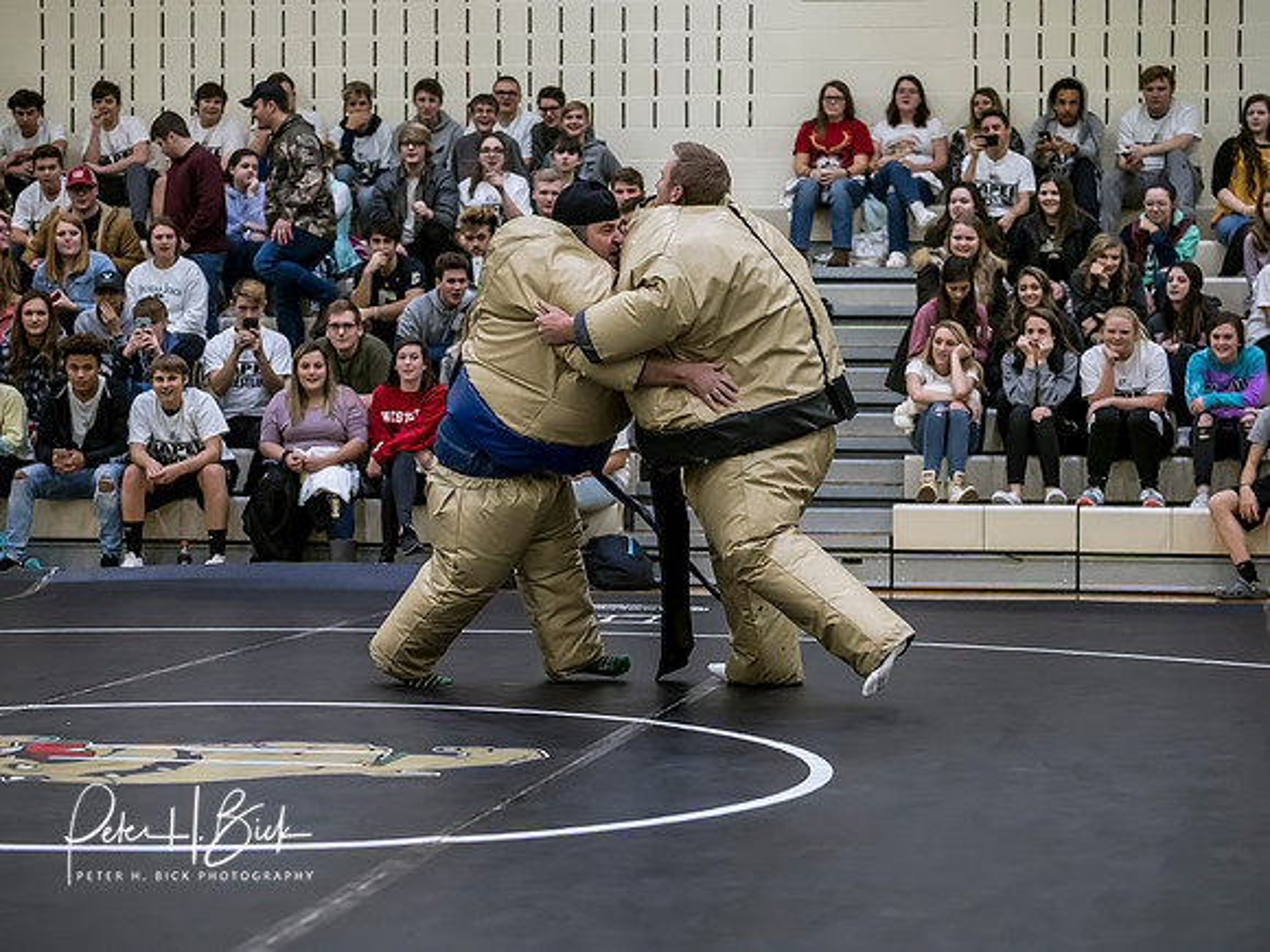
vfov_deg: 16.4
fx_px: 3302
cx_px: 635
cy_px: 476
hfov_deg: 21.8
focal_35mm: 90
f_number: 2
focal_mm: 45
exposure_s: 1/1000
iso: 2500
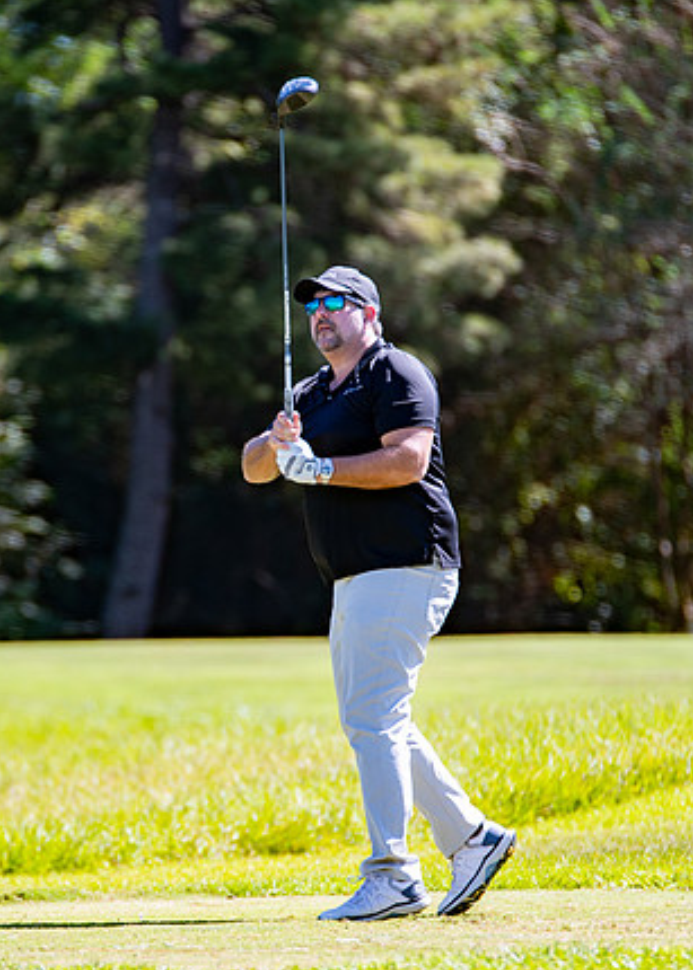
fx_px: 10860
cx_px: 210
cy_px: 544
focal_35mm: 394
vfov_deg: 5.1
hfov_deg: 3.7
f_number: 2.8
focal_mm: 200
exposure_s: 1/1000
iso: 100
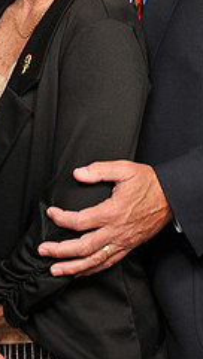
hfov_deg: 8.1
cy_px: -3
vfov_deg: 14.0
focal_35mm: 151
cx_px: 125
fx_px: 1441
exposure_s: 1/60
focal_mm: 40
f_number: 5.6
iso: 200
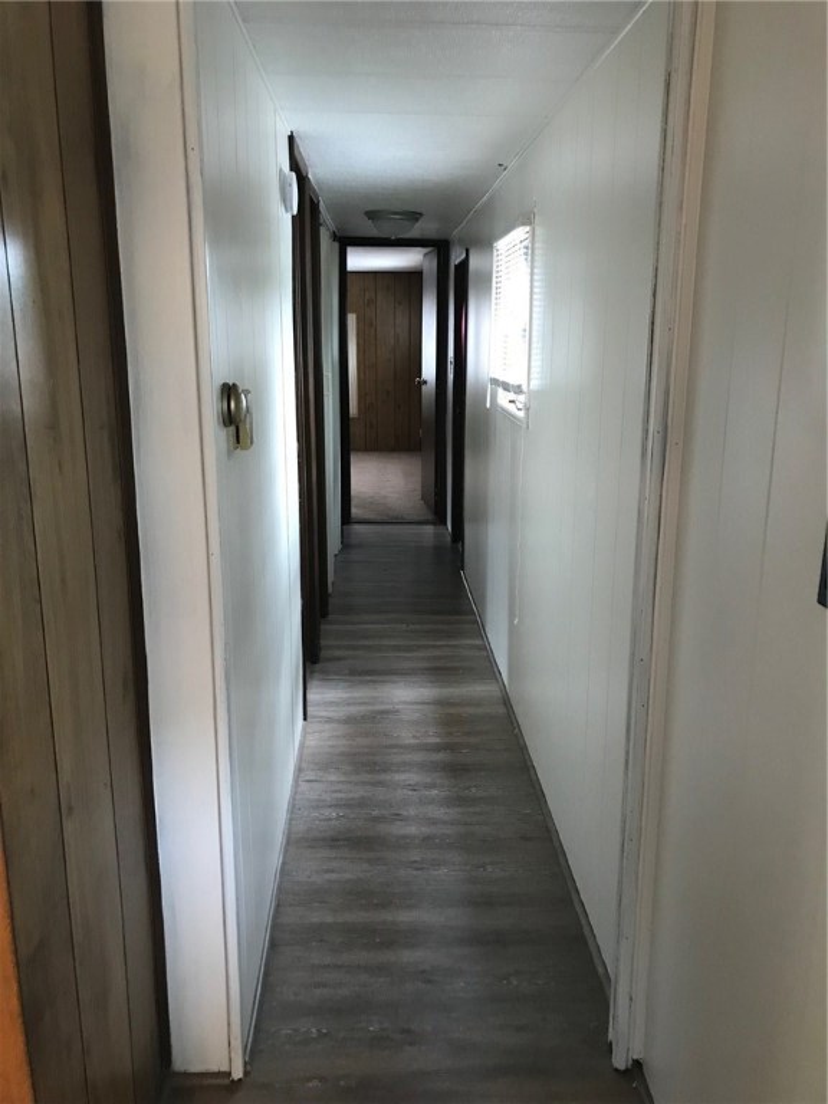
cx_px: 414
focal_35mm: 28
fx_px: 893
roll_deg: -0.5
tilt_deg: -13.6
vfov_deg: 63.4
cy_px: 552
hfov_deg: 49.7
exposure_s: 1/15
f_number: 1.8
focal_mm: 3.99
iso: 80
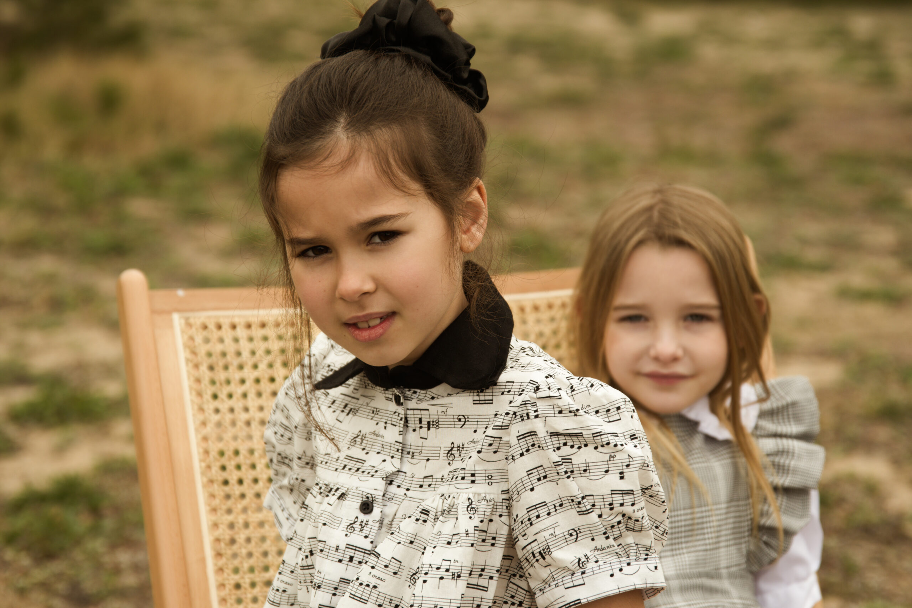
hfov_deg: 19.5
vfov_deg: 13.0
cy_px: 304
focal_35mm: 105
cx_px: 456
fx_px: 2660
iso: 200
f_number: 3.2
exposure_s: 1/1000
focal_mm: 70
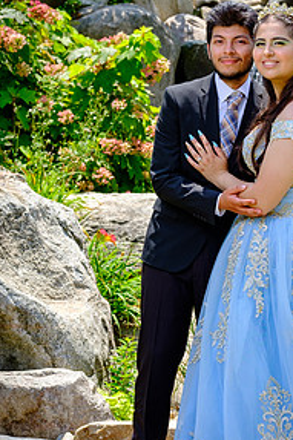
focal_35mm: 127
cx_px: 227
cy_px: 254
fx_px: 1552
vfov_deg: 16.1
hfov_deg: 10.8
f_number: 6.4
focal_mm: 54.1
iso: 200
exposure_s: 1/250
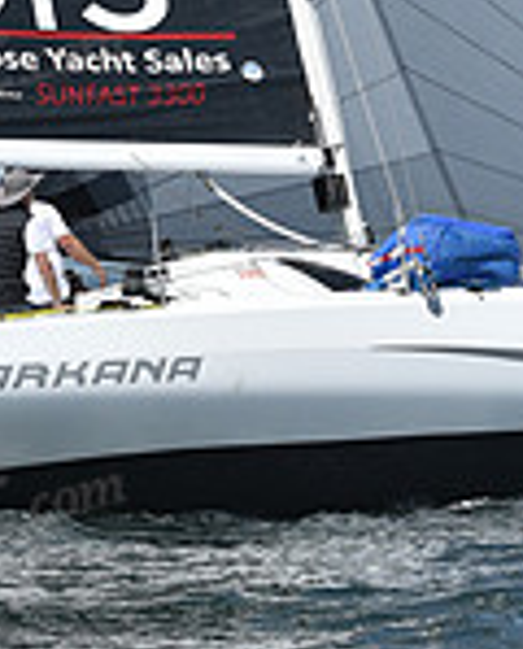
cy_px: -179
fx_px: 4914
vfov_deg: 7.5
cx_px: 351
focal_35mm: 255
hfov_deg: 6.1
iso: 200
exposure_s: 1/1250
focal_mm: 70
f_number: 7.1
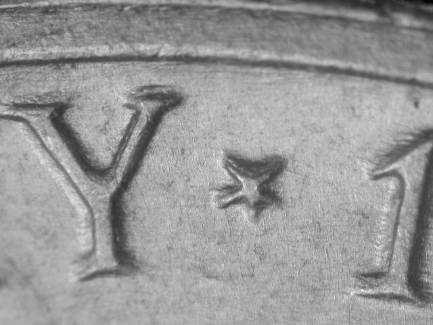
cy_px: 162
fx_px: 1689
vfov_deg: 11.0
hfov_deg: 14.6
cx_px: 216
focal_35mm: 135
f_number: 4.7
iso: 100
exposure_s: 1/9.3
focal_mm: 27.9
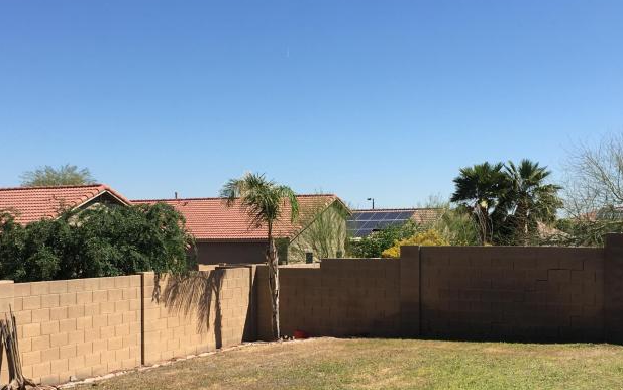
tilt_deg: -0.8
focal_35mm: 51
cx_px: 240
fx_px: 866
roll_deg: -0.1
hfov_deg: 39.3
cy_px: 262
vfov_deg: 25.2
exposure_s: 1/1672
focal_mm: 4.15
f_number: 2.2
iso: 25
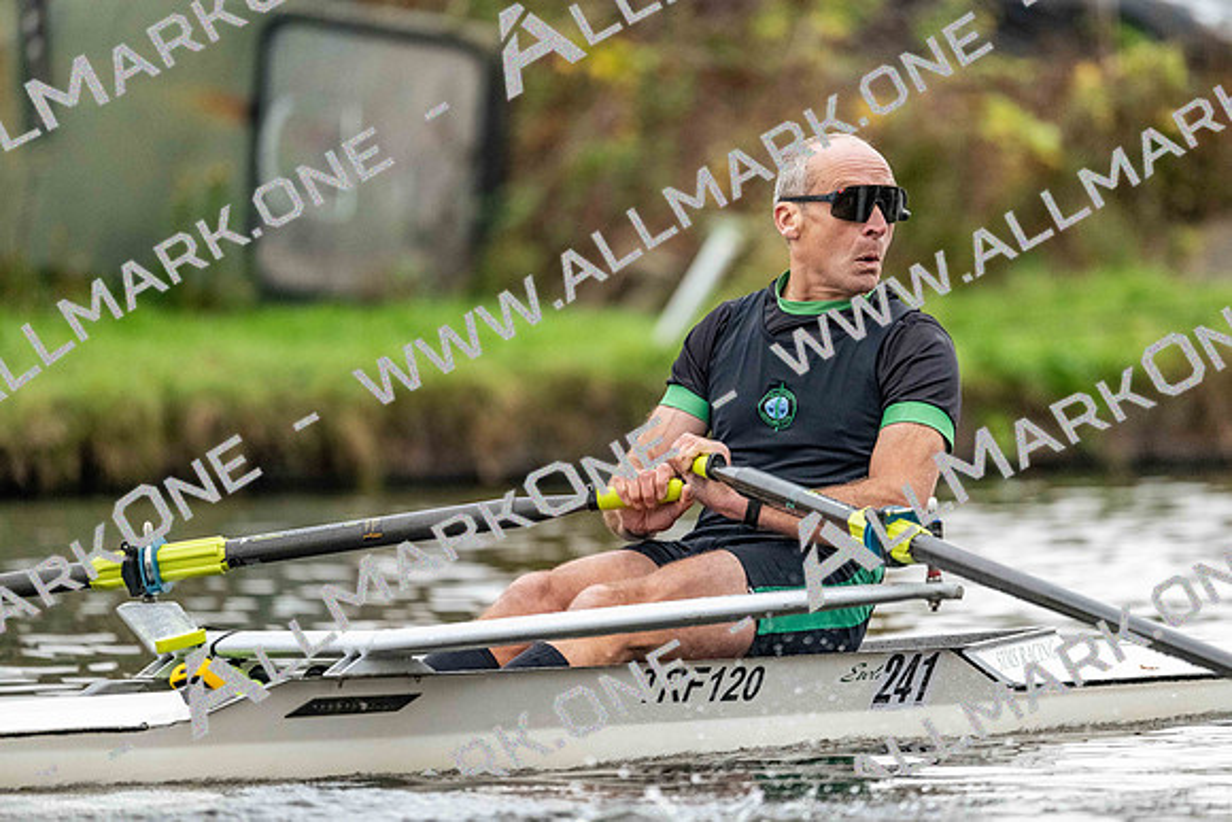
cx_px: 616
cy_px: 411
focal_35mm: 400
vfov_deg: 3.4
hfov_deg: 5.2
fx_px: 13691
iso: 5000
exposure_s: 1/2500
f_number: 4.5
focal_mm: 400
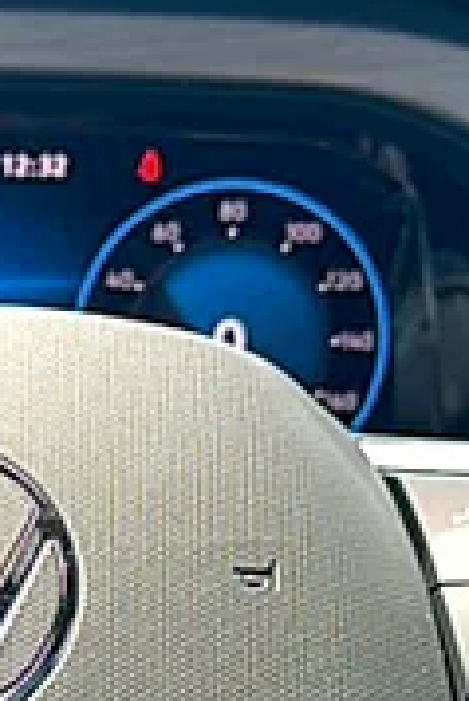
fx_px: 1989
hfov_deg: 13.1
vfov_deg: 19.6
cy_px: 652
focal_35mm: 102
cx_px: -83
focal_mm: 6.86
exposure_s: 1/219
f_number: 1.78
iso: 64
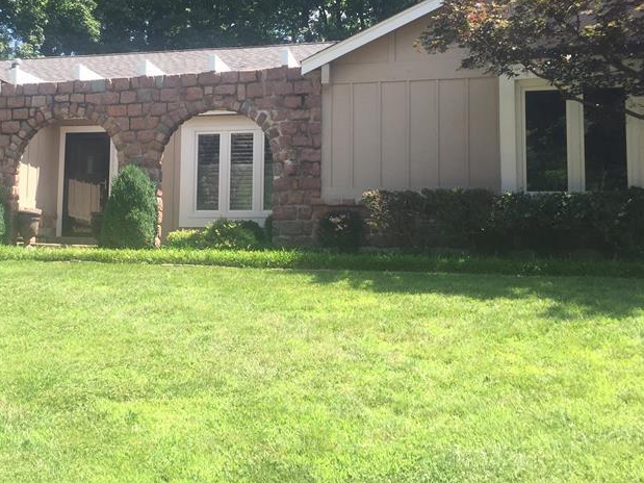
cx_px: 171
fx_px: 893
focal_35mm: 48
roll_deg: -2.6
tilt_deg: +6.2
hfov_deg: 38.8
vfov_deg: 30.2
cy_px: 195
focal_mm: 4.15
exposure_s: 1/549
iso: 32
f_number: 2.2
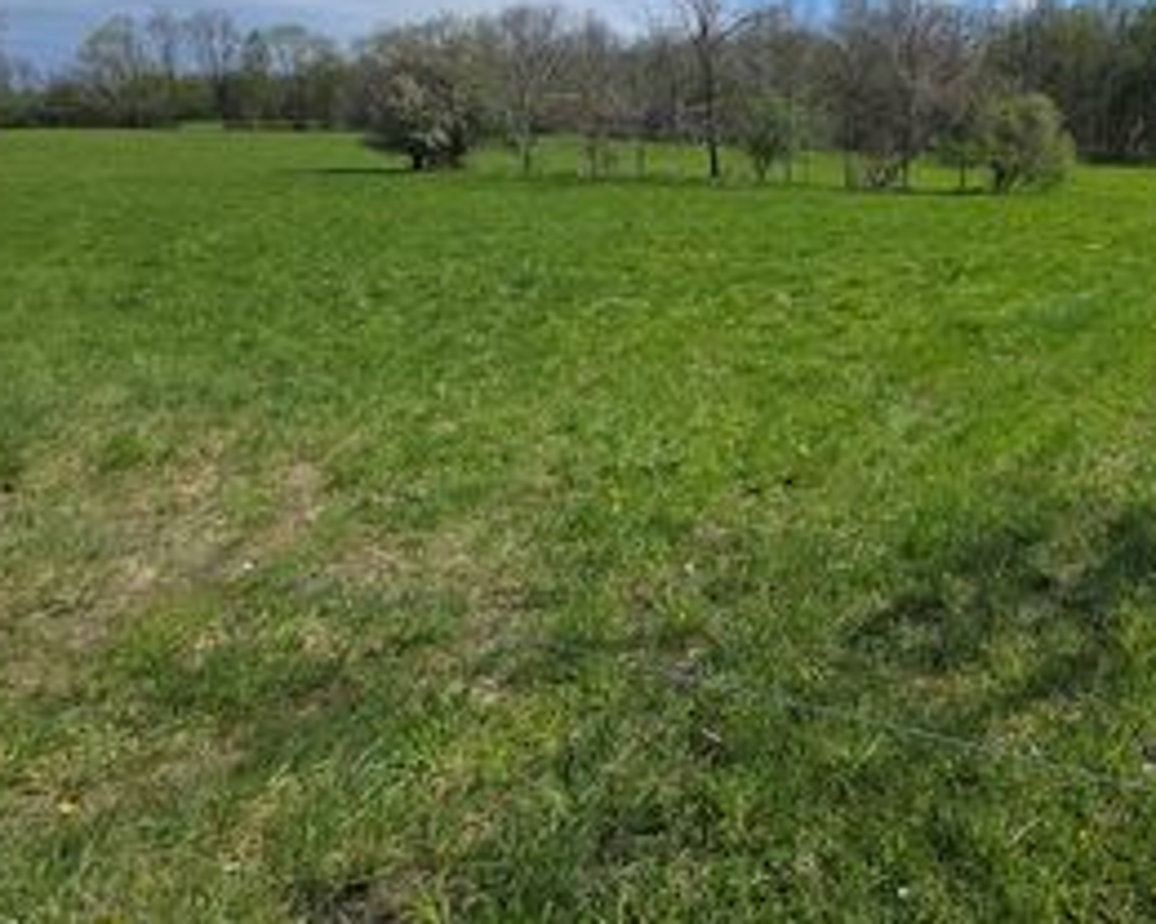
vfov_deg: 63.7
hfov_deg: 71.2
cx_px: 896
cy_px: 300
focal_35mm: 21
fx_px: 718
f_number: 2.2
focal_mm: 2.2
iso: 50
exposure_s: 1/3026
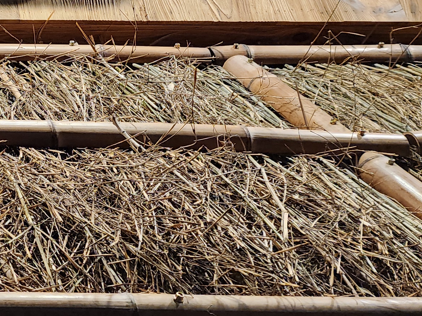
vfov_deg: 18.6
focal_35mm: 79
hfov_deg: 20.8
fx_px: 963
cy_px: 109
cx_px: -221
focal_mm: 6.4
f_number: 1.8
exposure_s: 1/120
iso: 125
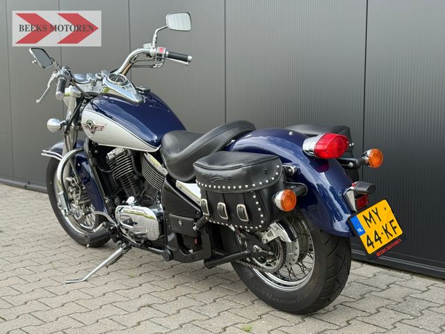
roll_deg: +0.0
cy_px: 167
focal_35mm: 48
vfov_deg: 30.3
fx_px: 617
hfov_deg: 39.7
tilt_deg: -5.8
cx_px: 222
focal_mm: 6.76
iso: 80
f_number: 1.78
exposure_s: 1/553
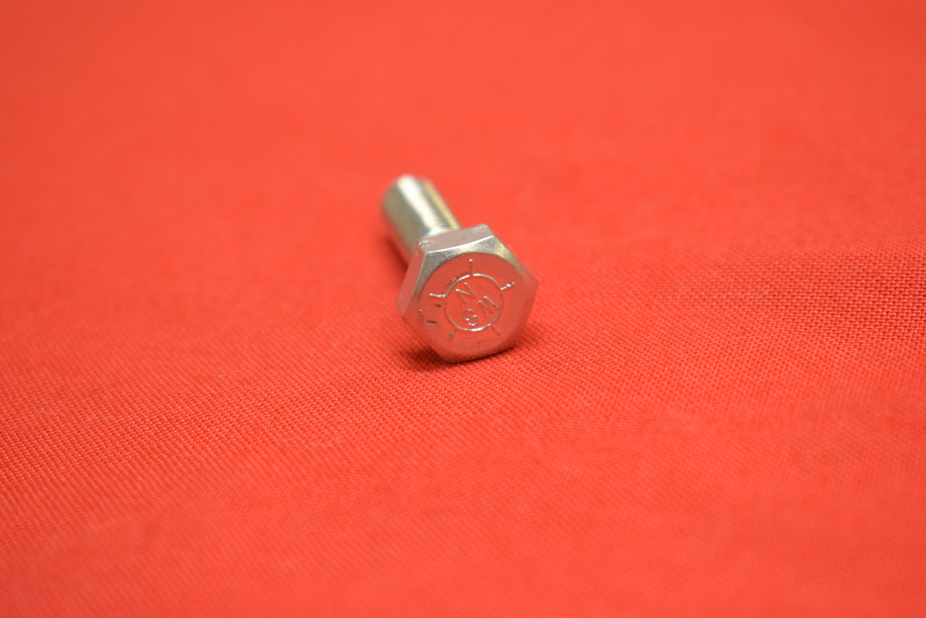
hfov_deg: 24.6
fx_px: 2122
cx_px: 463
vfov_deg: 16.6
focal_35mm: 82
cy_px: 309
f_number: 5.6
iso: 2500
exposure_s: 1/125
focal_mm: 55
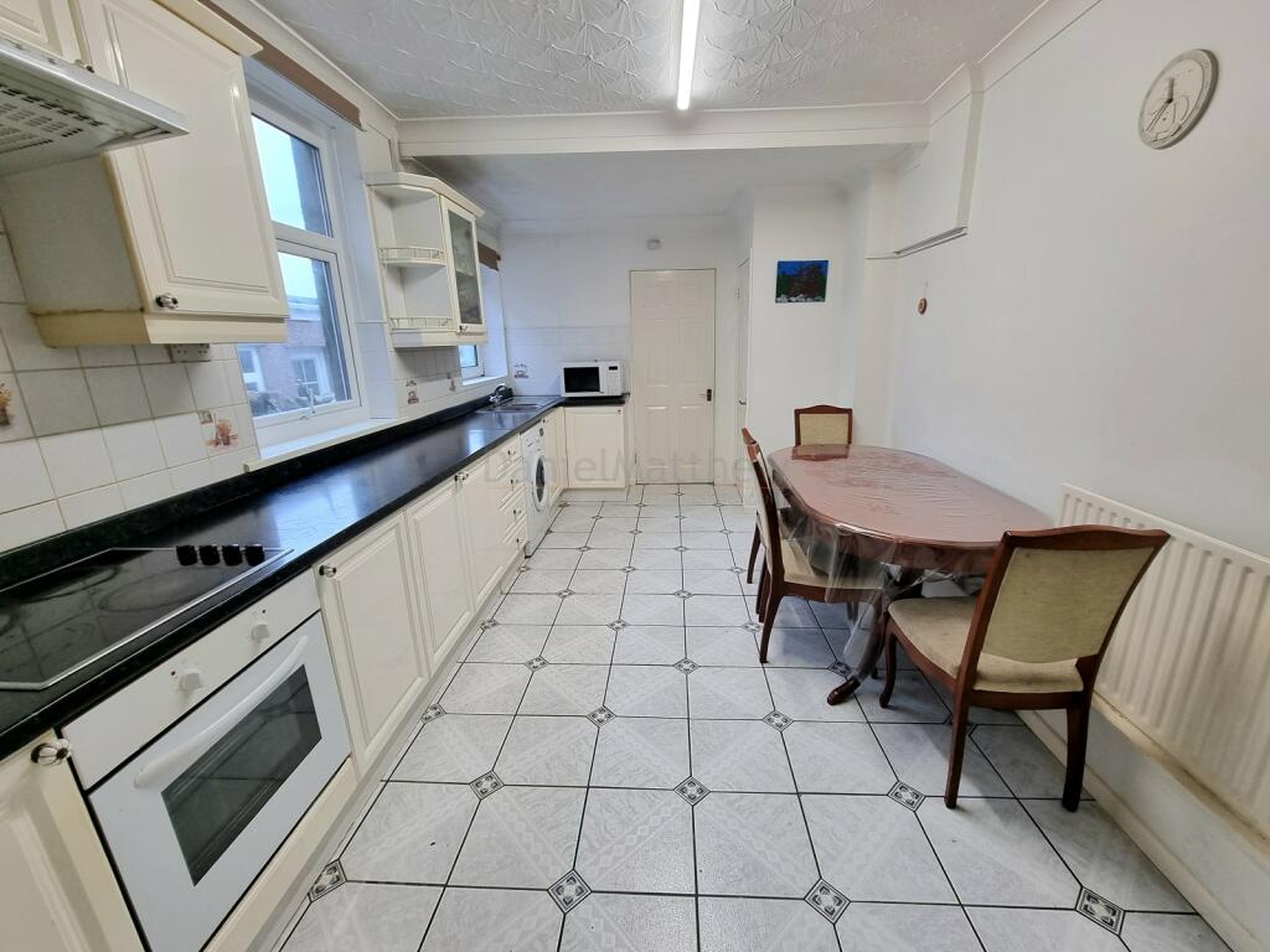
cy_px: 476
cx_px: 635
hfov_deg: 106.2
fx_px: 477
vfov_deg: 89.9
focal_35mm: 13
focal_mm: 2.2
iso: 80
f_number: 2.2
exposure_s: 1/50
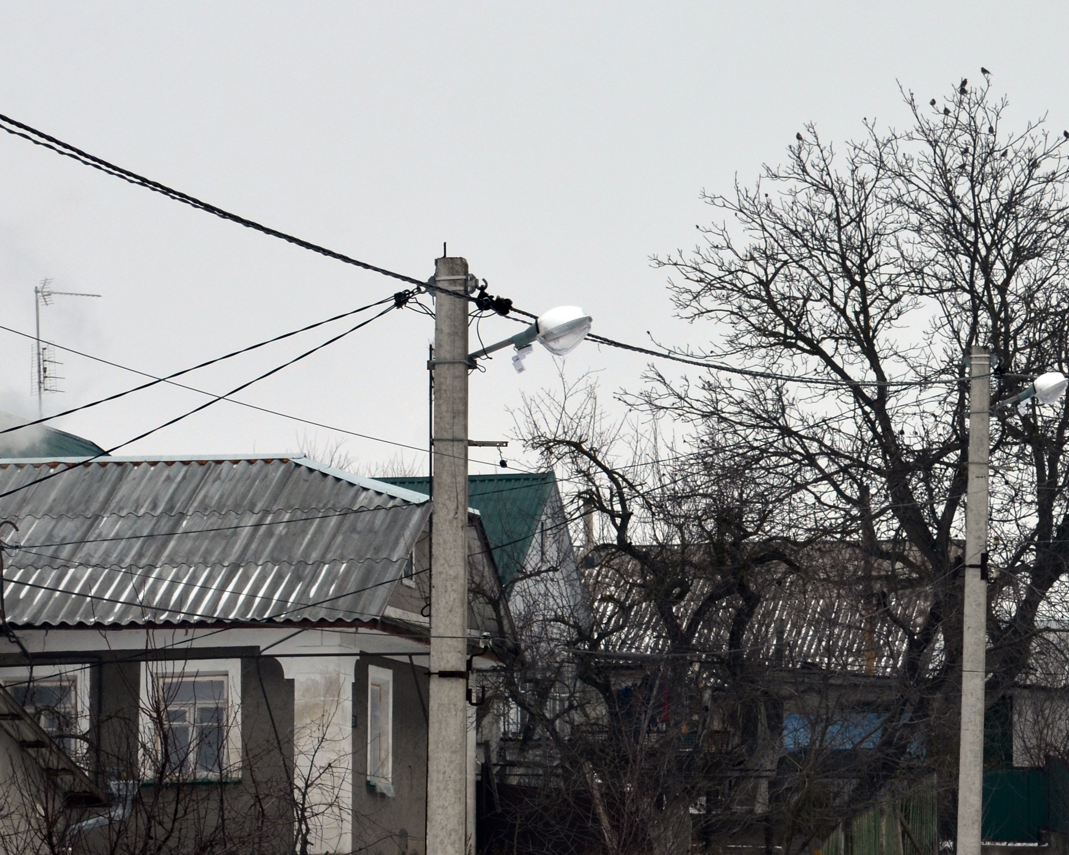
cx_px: 1006
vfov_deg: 7.0
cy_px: 514
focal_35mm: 221
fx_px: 6991
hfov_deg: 8.7
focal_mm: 75
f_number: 8
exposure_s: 1/250
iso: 180
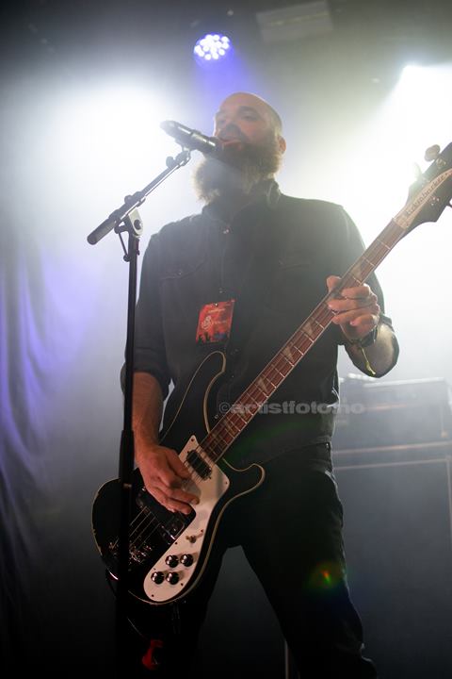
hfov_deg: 25.8
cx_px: 226
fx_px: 989
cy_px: 340
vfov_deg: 37.9
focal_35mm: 52
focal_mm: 35
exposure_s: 1/250
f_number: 1.8
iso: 100
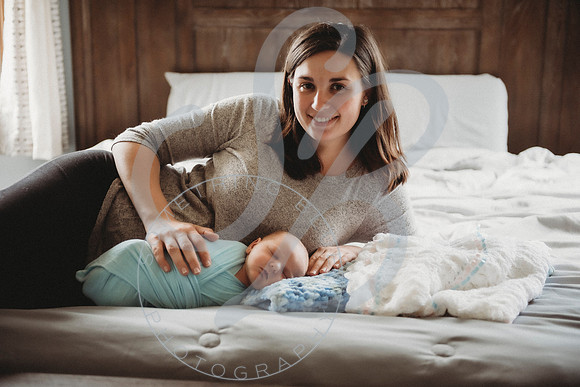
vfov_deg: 25.7
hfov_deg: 37.8
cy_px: 193
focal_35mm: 53
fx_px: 848
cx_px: 292
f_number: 2.8
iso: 640
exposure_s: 1/125
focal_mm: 52
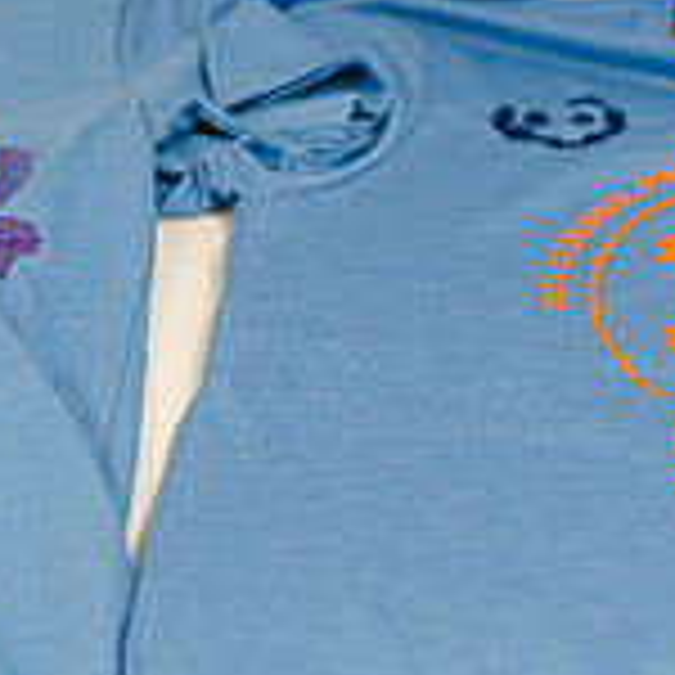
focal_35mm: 115
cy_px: 212
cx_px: 387
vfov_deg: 15.1
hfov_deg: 15.1
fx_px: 2537
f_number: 2
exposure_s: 1/125
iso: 250
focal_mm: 35
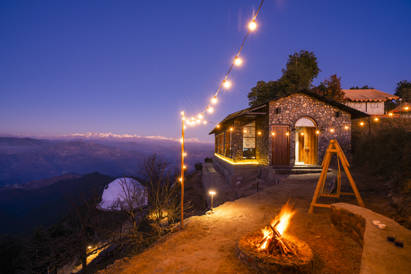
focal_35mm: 16
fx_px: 183
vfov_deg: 73.7
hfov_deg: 96.7
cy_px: 137
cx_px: 206
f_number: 7.1
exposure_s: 2.5
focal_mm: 16
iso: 100
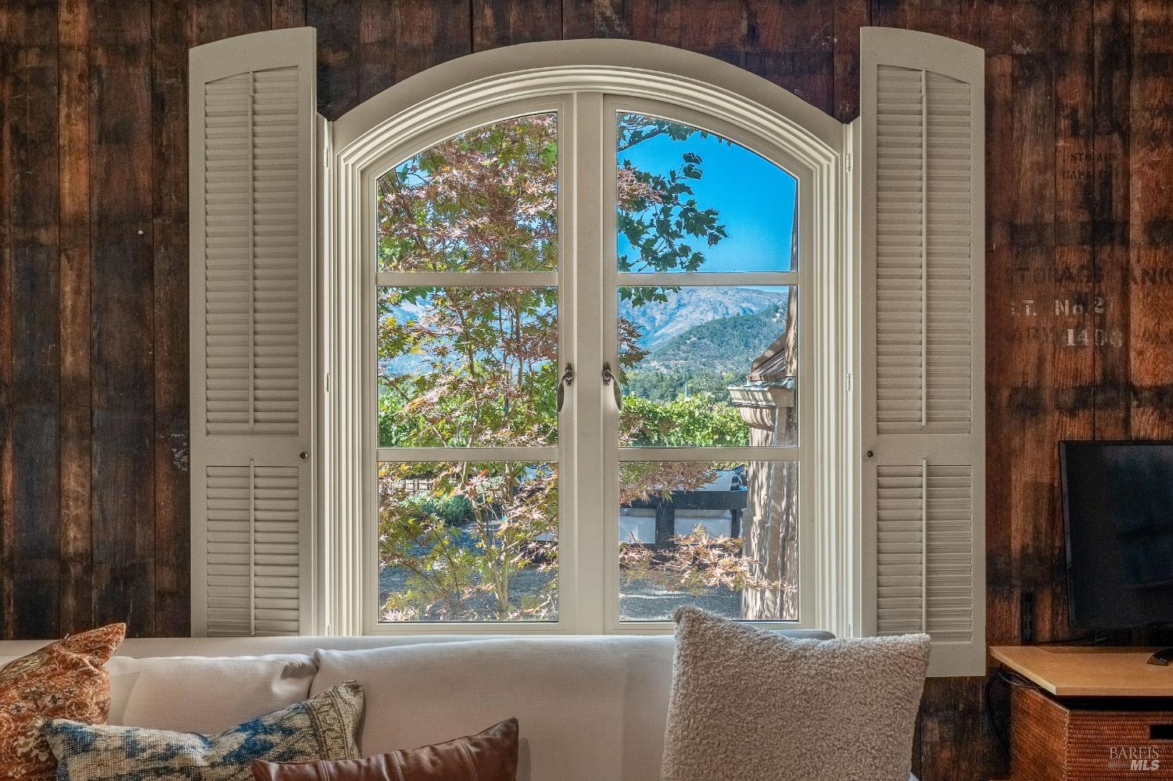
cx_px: 586
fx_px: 1173
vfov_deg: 36.8
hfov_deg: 53.1
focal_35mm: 36
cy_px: 390
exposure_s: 1/2500
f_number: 7.1
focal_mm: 24
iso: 400
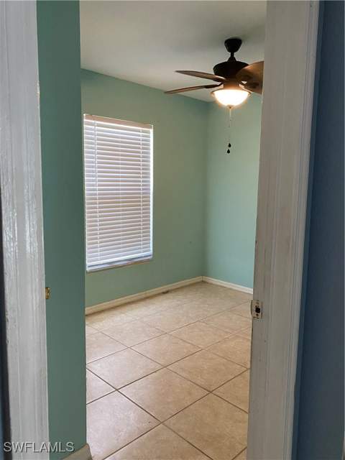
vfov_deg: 67.3
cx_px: 172
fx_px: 346
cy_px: 230
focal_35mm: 26
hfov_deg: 53.1
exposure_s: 1/60
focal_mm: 4.25
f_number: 1.8
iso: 250
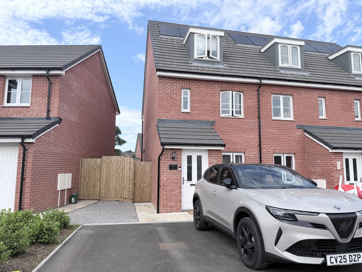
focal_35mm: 24
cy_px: 136
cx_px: 181
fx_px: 251
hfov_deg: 71.6
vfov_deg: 56.8
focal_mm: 6.76
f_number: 1.78
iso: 80
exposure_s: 1/2703
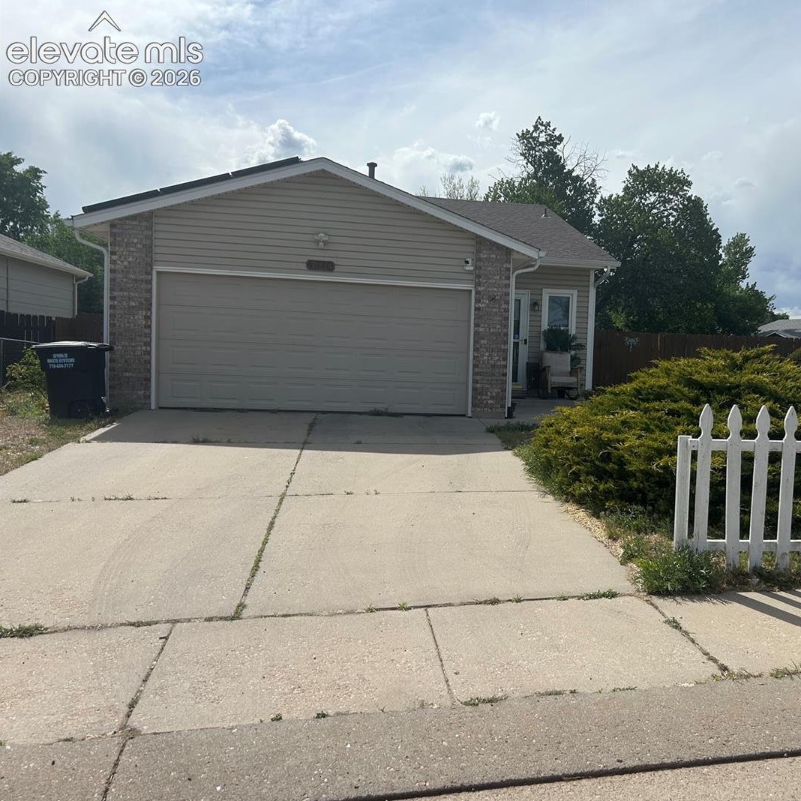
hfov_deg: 51.5
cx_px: 537
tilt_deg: -2.7
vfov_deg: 52.5
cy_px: 398
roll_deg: -2.9
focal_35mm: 31
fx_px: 812
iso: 50
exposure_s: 1/8000
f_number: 1.5
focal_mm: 5.7
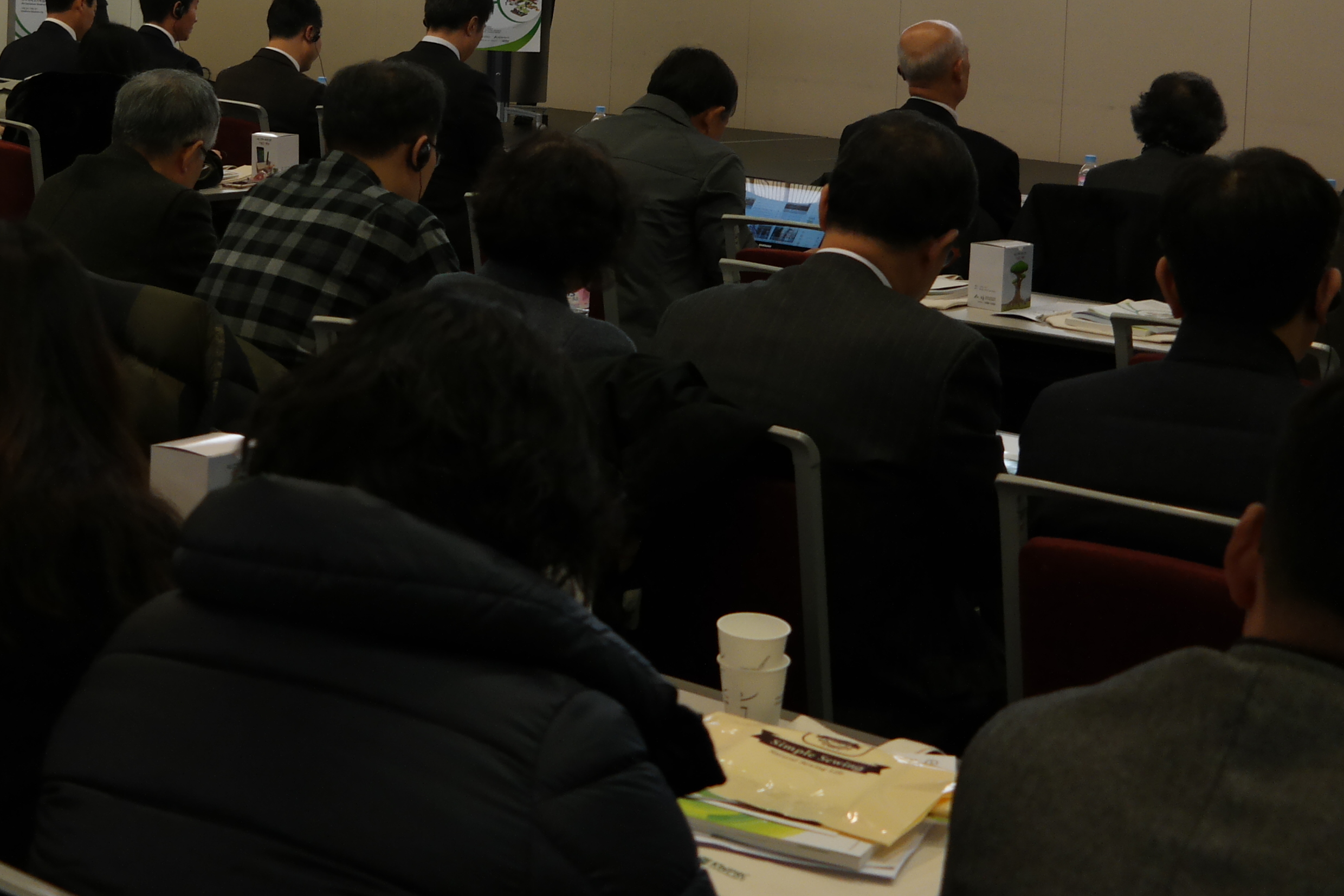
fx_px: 2389
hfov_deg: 31.2
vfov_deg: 20.5
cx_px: 477
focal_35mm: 64
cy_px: -9
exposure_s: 1/40
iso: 400
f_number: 3.5
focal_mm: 19
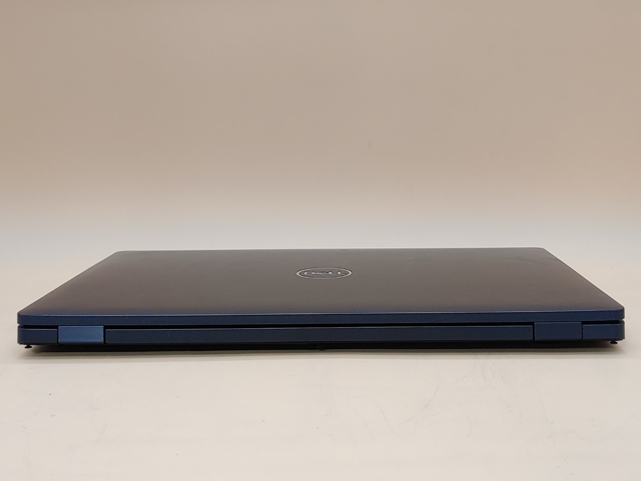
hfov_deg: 41.2
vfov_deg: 31.5
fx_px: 852
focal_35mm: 46
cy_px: 240
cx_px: 320
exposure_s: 1/60
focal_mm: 4.36
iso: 50
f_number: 1.8
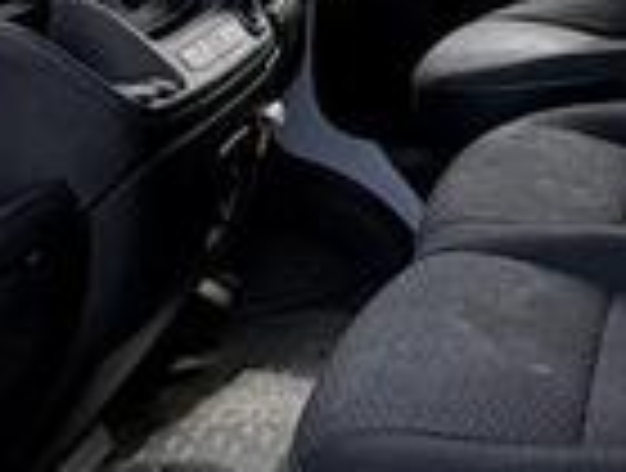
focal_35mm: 90
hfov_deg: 21.1
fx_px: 1632
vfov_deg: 16.3
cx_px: 608
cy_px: 40
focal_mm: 2.22
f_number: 2.2
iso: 40
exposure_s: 1/236
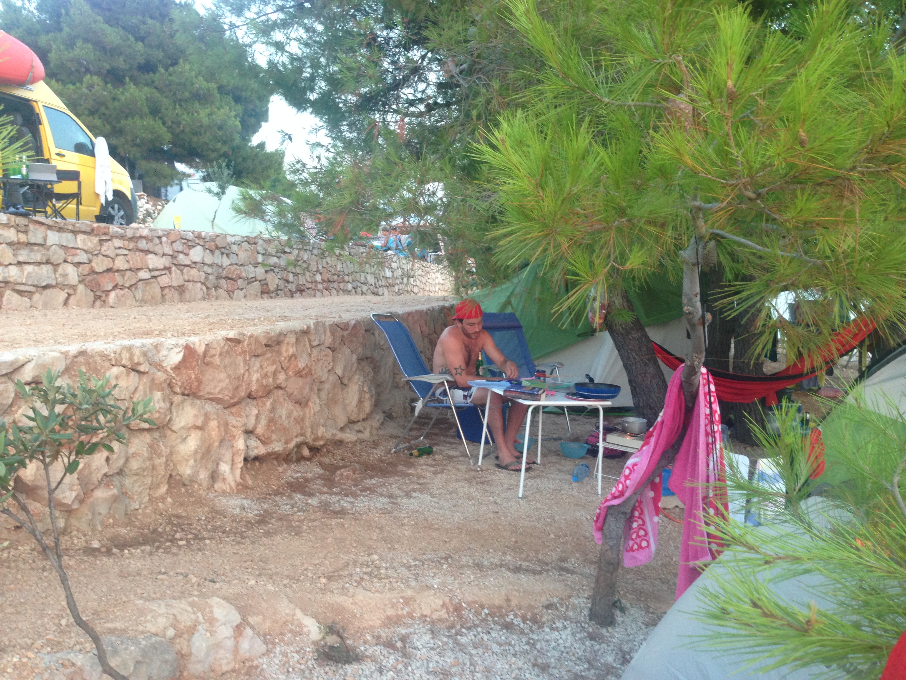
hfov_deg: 55.4
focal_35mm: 33
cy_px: 340
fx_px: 864
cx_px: 453
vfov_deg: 42.9
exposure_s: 1/20
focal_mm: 4.12
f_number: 2.4
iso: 125
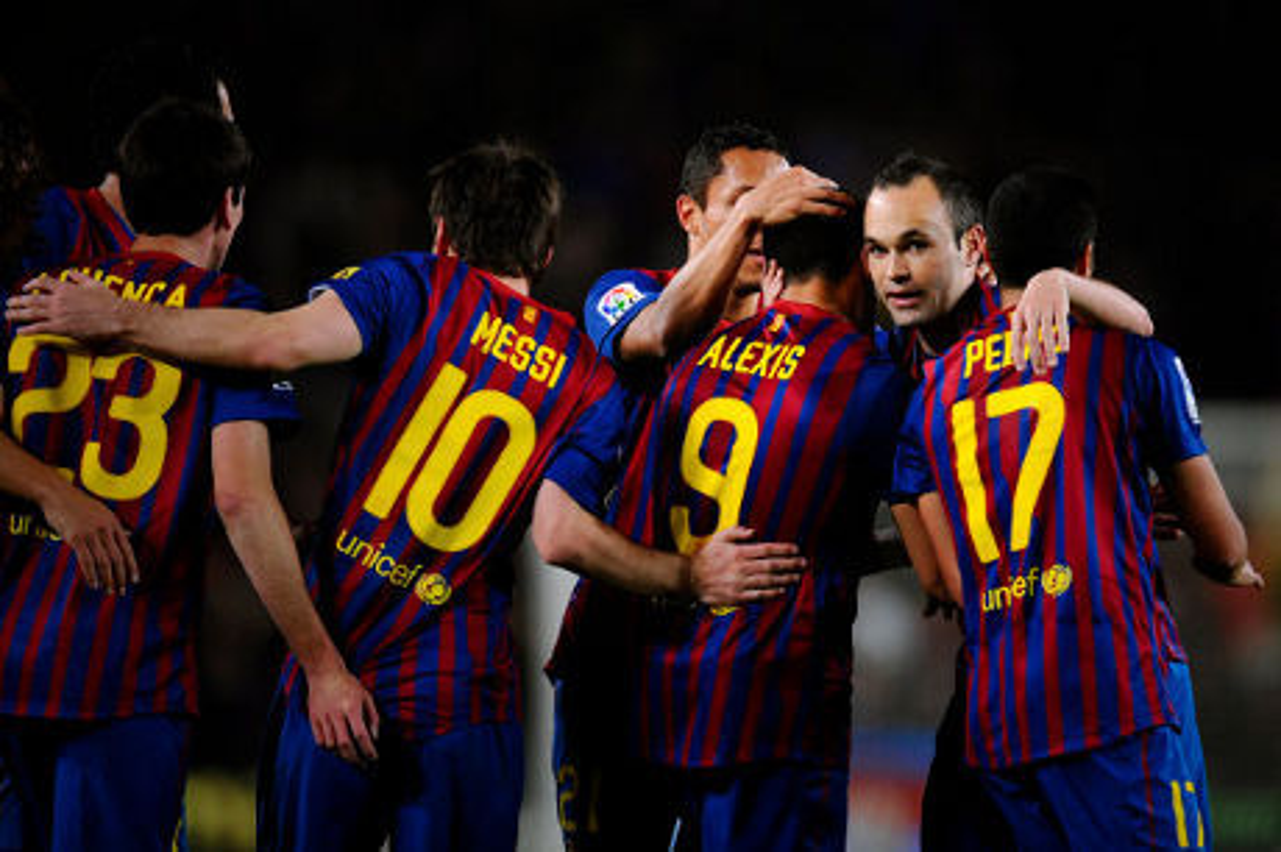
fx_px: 14223
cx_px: 640
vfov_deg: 3.4
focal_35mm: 400
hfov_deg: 5.2
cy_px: 426
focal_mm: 400
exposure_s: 1/1000
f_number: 2.8
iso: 1250
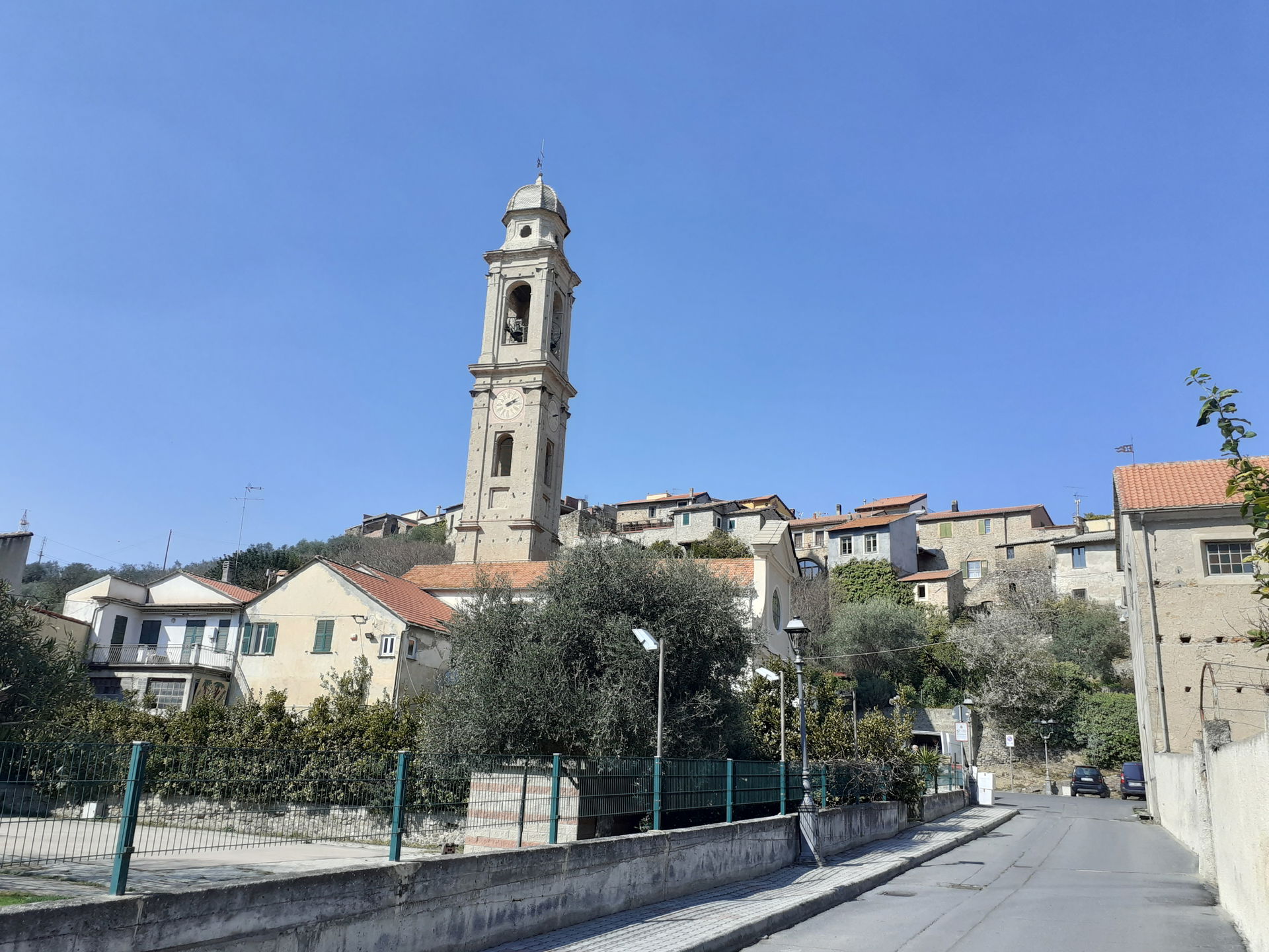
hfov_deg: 65.3
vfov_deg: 51.4
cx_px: 634
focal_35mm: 27
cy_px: 476
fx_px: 990
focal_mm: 3.6
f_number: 1.9
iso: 40
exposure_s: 1/1812
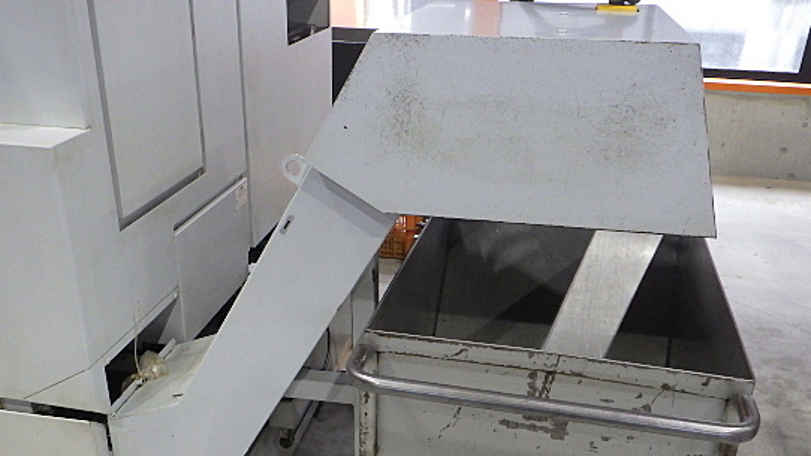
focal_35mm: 36
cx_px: 374
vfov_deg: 32.4
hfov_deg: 55.2
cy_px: 321
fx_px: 774
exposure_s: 1/45
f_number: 3.5
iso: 640
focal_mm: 5
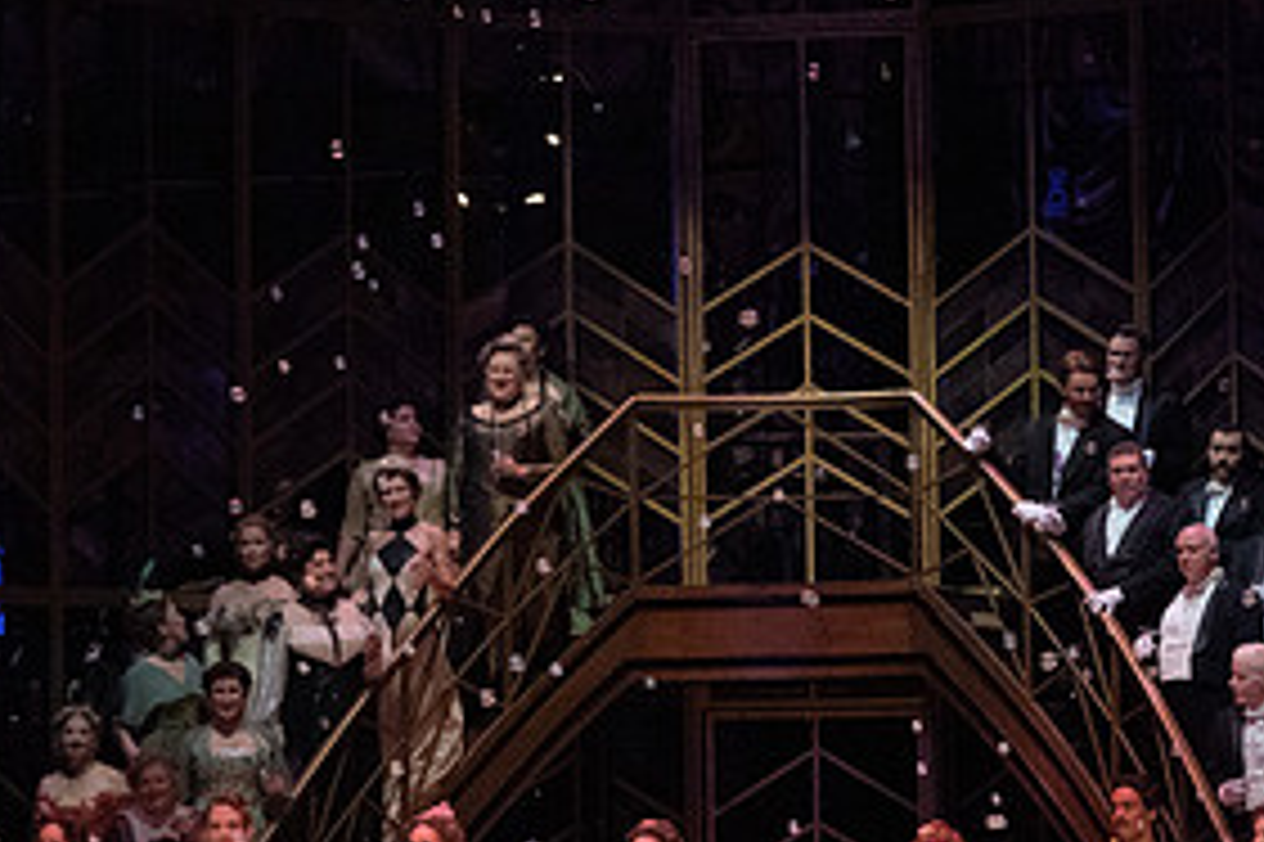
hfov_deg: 11.1
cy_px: 502
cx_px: 589
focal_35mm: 186
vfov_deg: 7.4
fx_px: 6527
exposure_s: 1/400
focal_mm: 90
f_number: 16
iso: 12800
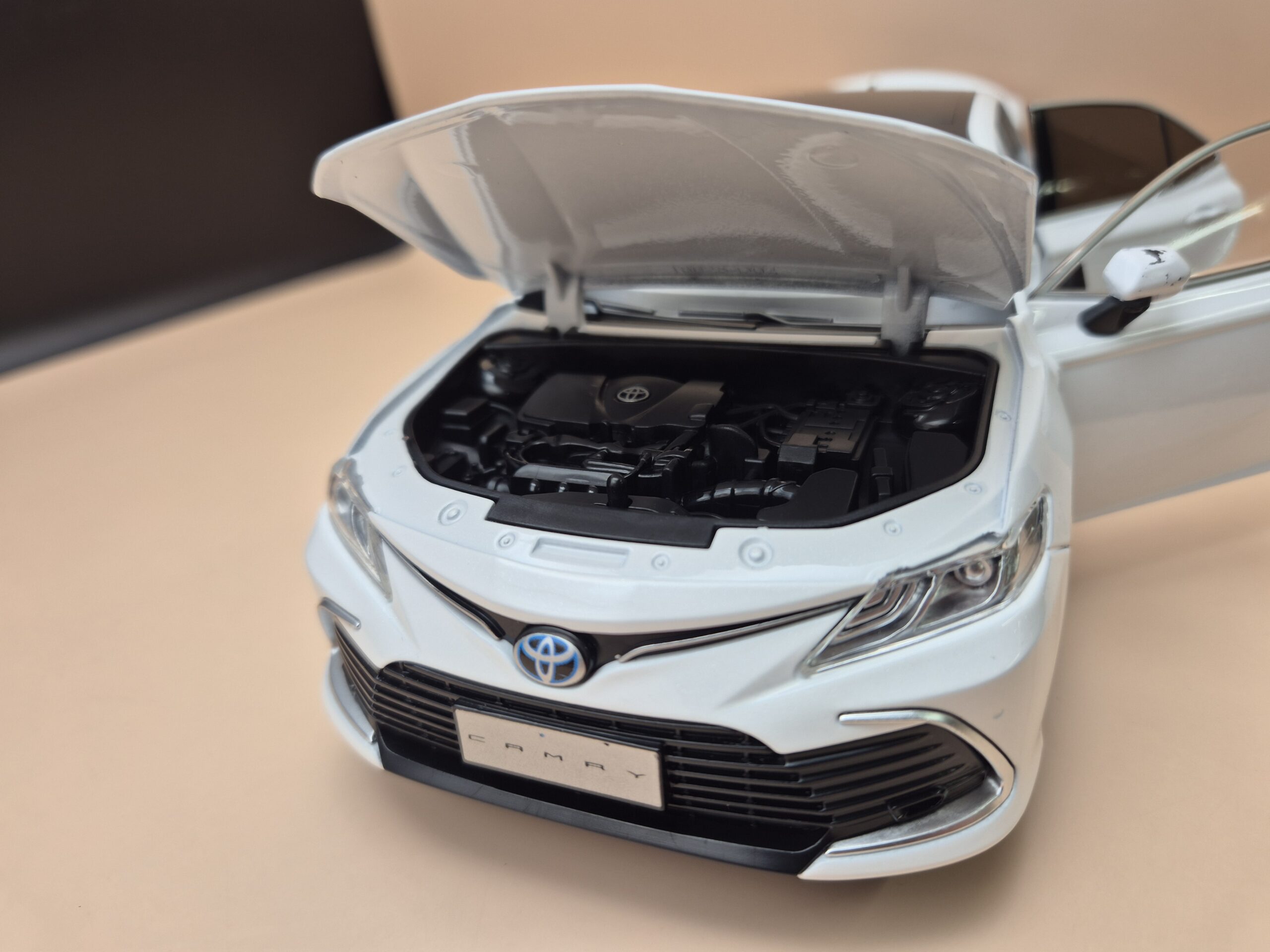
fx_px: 844
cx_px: 635
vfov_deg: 58.9
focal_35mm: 23
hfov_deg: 73.9
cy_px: 476
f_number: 1.8
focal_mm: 5.4
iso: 32
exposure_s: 1/100
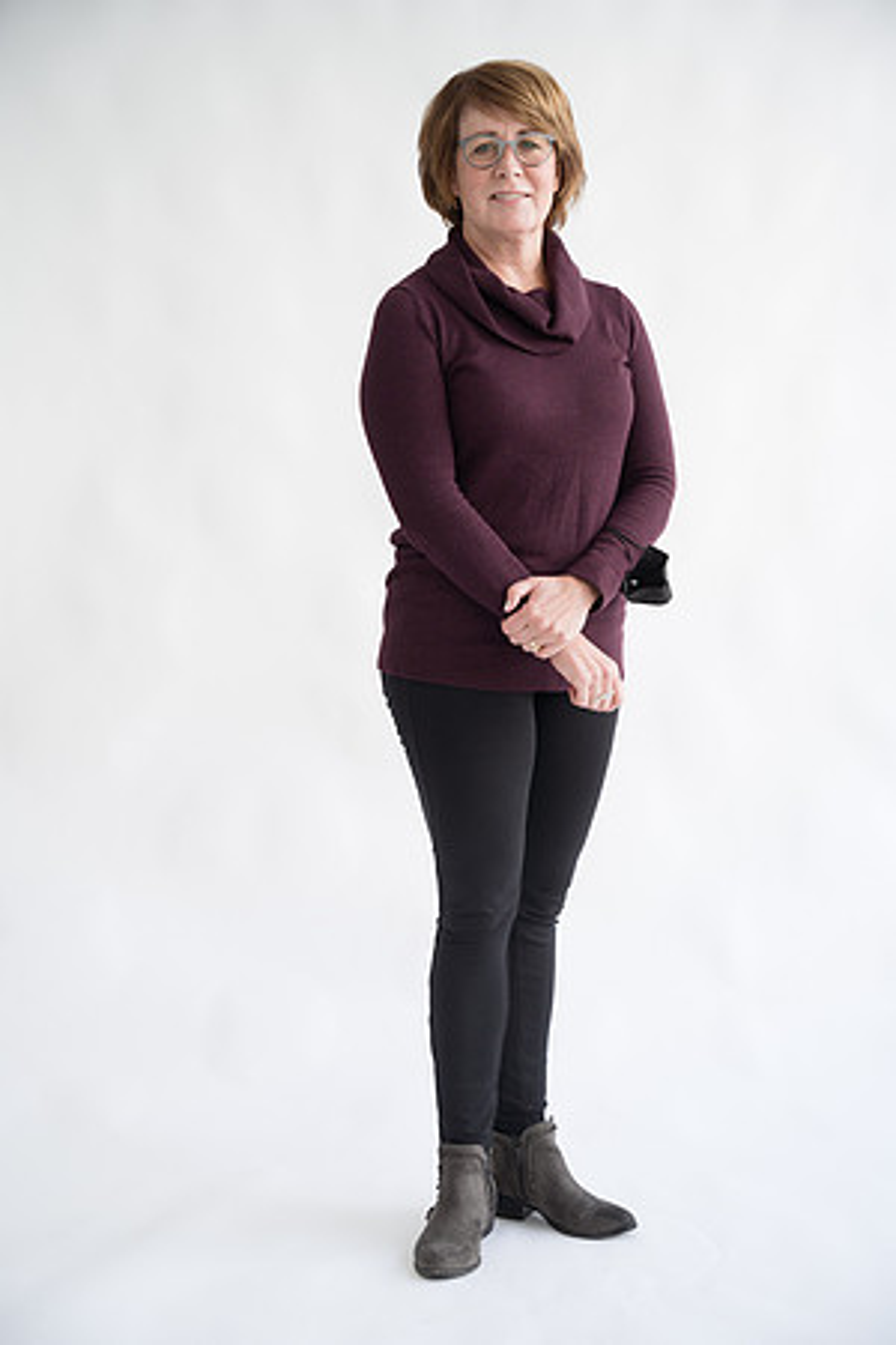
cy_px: 672
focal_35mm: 59
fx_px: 2195
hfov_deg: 23.1
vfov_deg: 34.0
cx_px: 448
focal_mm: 58.8
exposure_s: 1/160
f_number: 4
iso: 400
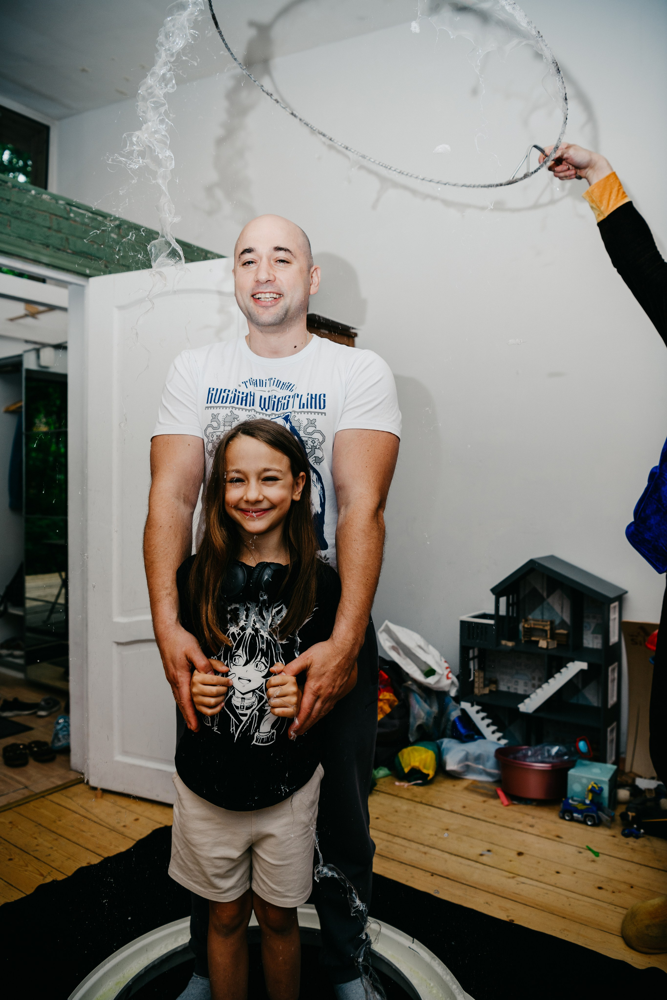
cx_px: 334
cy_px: 500
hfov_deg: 49.6
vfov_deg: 69.4
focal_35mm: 26
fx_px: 723
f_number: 3.5
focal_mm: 26
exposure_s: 1/160
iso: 160
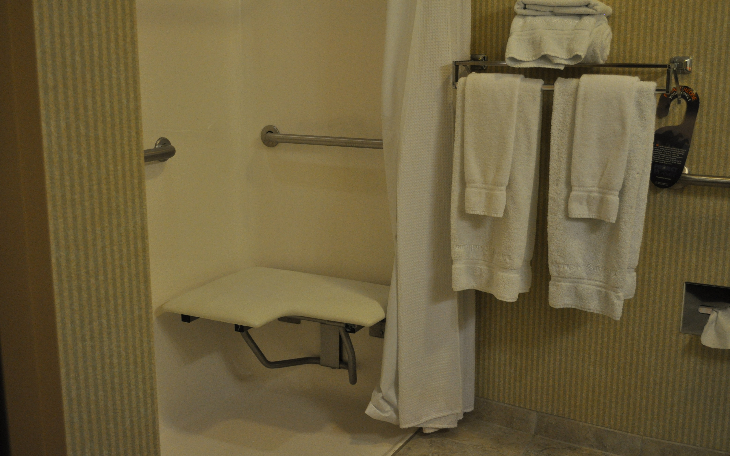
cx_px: 365
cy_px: 230
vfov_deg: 29.9
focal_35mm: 43
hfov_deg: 46.2
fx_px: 855
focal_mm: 28
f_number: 4.5
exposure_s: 1/40
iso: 800
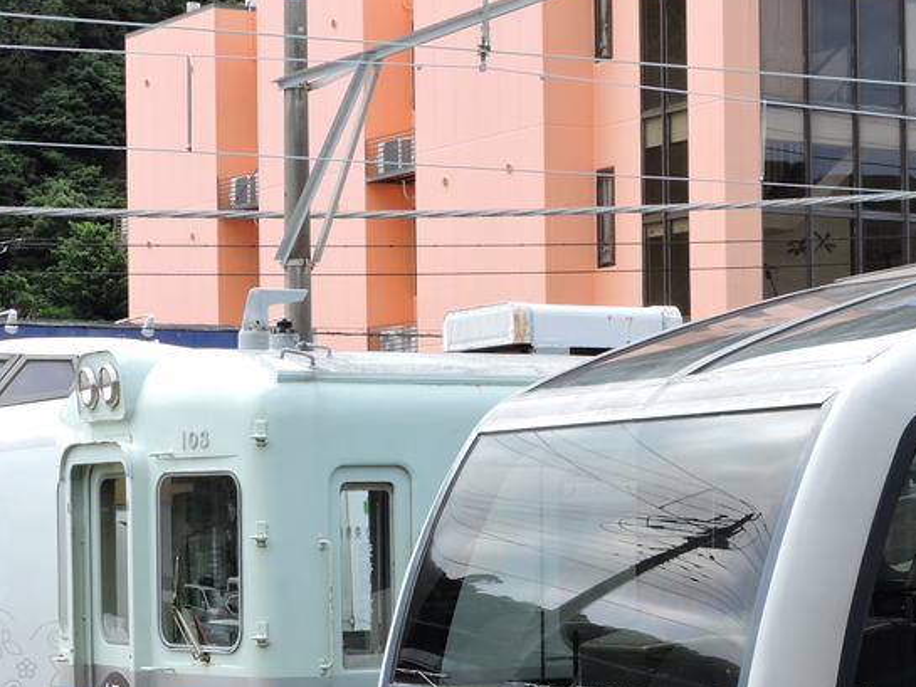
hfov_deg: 17.9
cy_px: 576
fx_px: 2911
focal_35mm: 110
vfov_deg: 13.4
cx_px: 484
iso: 100
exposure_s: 1/250
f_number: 4.5
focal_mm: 9
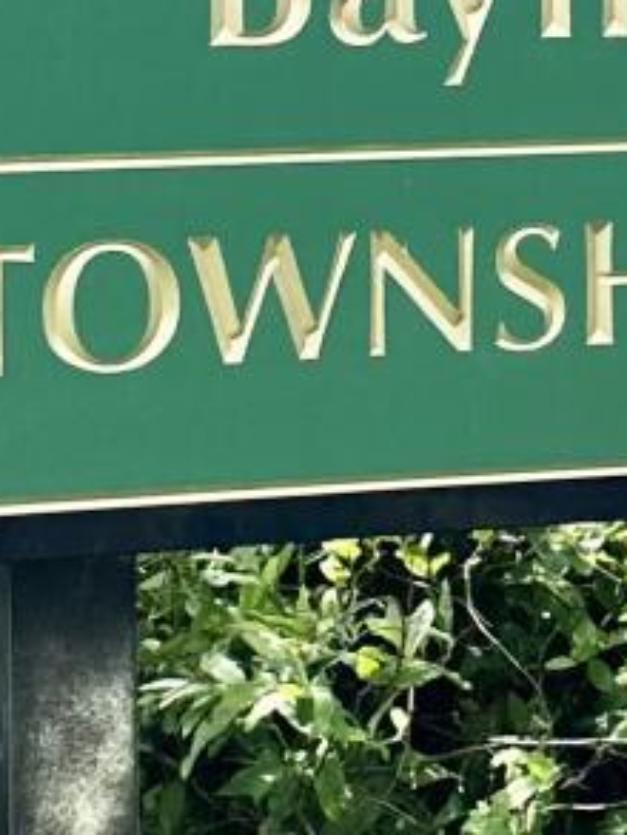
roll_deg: -0.4
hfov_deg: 9.1
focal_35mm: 164
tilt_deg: +0.0
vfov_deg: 11.8
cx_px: 339
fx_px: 3958
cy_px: -100
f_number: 1.78
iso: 80
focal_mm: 6.86
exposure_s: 1/3356
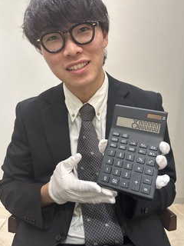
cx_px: 100
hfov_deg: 46.7
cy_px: 109
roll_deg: -1.5
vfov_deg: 59.8
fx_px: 213
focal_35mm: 30
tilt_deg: -4.7
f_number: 1.78
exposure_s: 1/50
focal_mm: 6.86
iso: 200
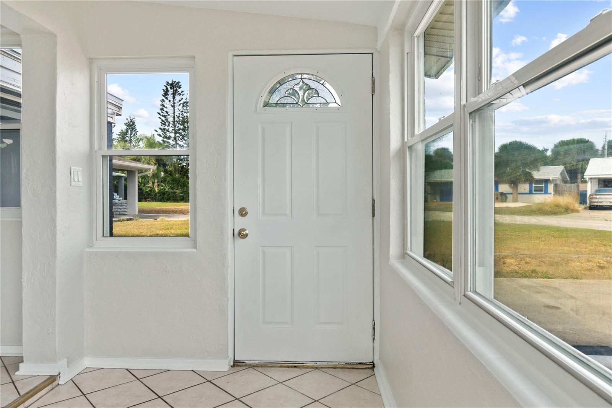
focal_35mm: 24
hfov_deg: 73.8
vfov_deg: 53.1
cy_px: 204
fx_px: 408
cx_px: 306
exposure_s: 1/250
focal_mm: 16
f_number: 7.1
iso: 400
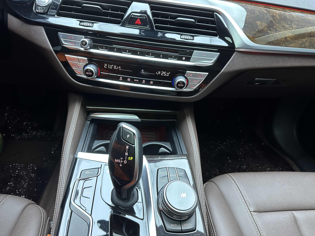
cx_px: 158
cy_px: 118
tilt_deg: -34.4
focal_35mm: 24
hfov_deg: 71.6
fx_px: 218
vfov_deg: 56.8
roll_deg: -9.1
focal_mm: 6.86
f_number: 1.78
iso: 400
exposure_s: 1/50
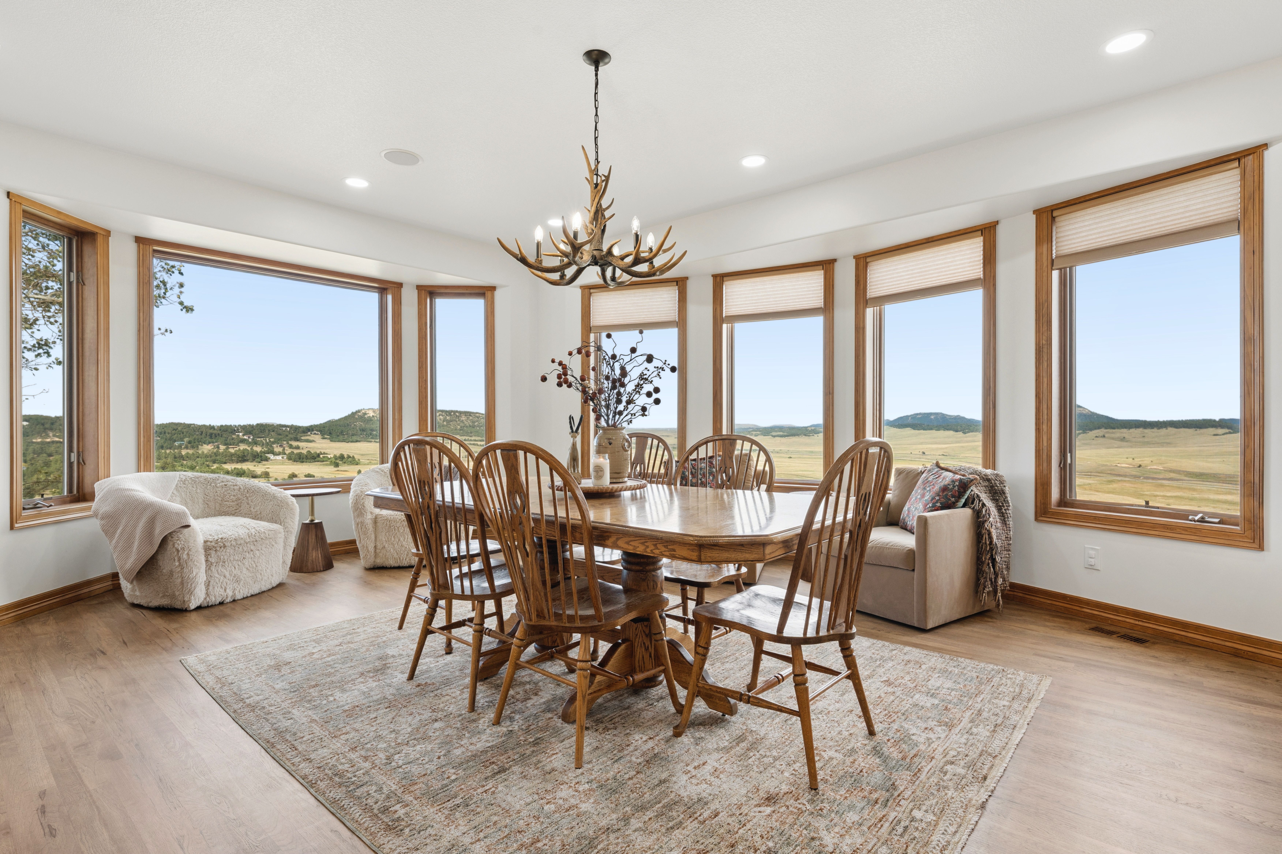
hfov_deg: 90.0
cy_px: 427
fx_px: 641
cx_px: 641
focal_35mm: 18
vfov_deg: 67.4
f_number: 10
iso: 640
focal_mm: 18
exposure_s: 1/160
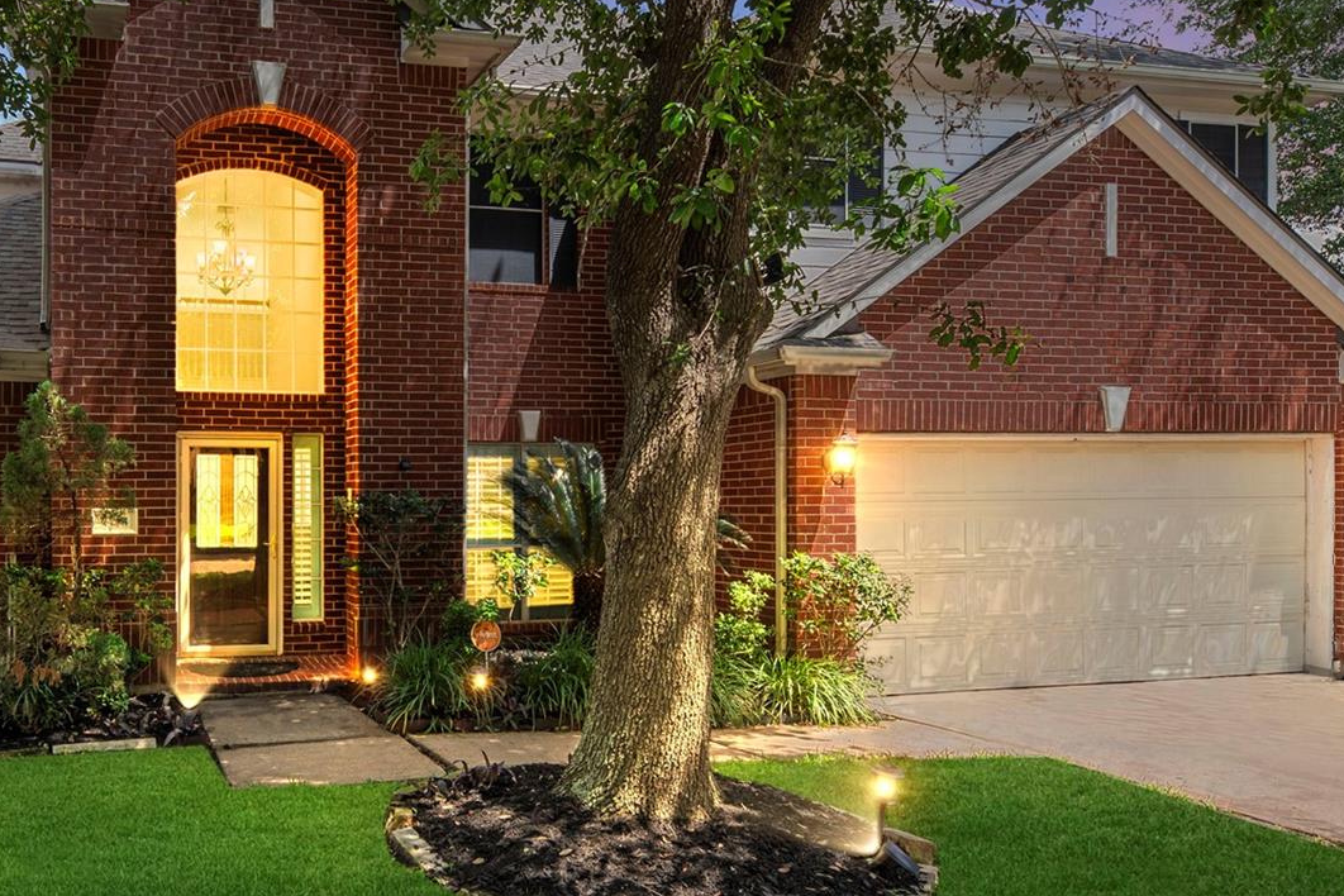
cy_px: 486
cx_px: 358
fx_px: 1008
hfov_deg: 63.9
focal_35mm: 27
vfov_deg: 47.9
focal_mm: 14
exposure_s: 1/60
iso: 100
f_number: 8
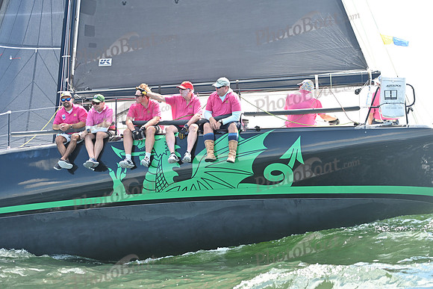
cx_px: 216
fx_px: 938
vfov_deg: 17.5
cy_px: 144
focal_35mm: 78
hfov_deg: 26.0
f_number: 3.2
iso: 250
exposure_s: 1/1250
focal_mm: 78
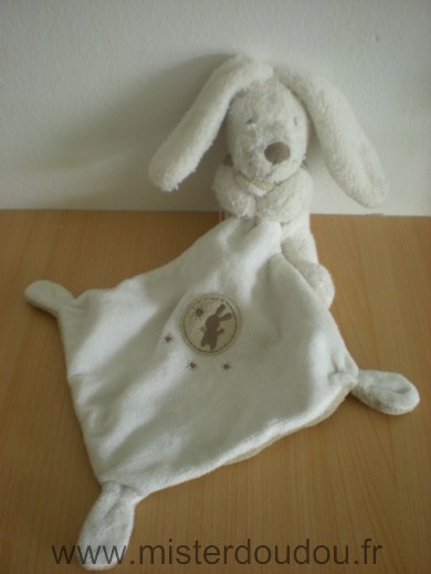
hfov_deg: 37.7
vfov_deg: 49.0
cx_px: 216
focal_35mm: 38
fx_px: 631
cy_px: 287
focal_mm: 6.3
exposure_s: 1/12.8
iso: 200
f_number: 3.1
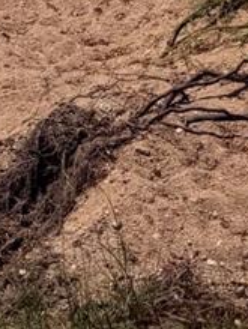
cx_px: -476
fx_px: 1600
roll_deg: +3.4
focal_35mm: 168
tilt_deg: +5.5
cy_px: -628
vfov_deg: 9.5
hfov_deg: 7.8
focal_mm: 6.76
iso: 80
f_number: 1.78
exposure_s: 1/10309
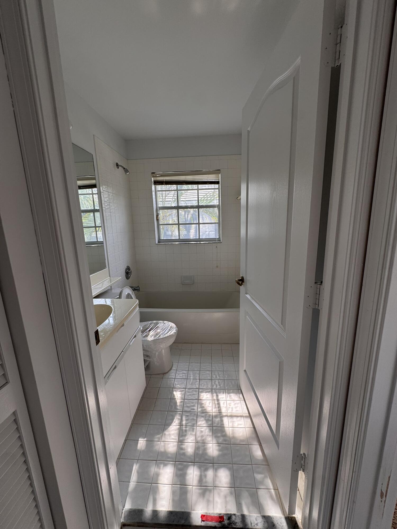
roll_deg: +1.5
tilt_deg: -12.1
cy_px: 264
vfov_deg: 102.1
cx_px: 198
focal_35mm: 14
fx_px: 214
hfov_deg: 85.7
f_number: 2.2
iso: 40
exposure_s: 1/147
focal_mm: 2.22
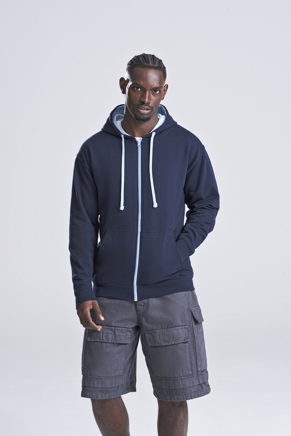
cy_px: 218
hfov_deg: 12.5
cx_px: 146
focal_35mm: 110
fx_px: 1332
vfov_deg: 18.6
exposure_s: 1/160
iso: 400
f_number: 10
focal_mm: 110
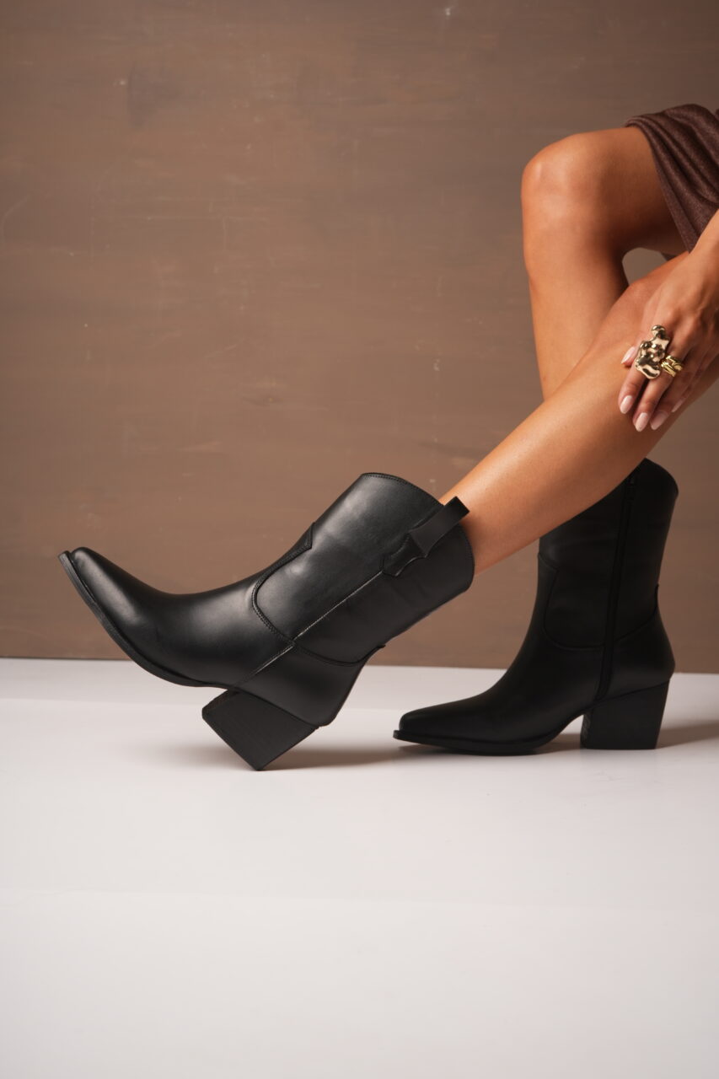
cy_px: 540
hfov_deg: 27.0
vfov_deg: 39.6
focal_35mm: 50
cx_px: 360
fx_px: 1498
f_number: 7.1
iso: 400
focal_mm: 50
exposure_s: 1/125
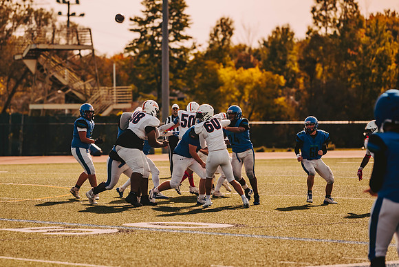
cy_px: 126
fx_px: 2087
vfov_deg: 7.3
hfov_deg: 10.9
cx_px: 151
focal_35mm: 188
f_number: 2.8
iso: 160
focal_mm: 145
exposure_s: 1/2500
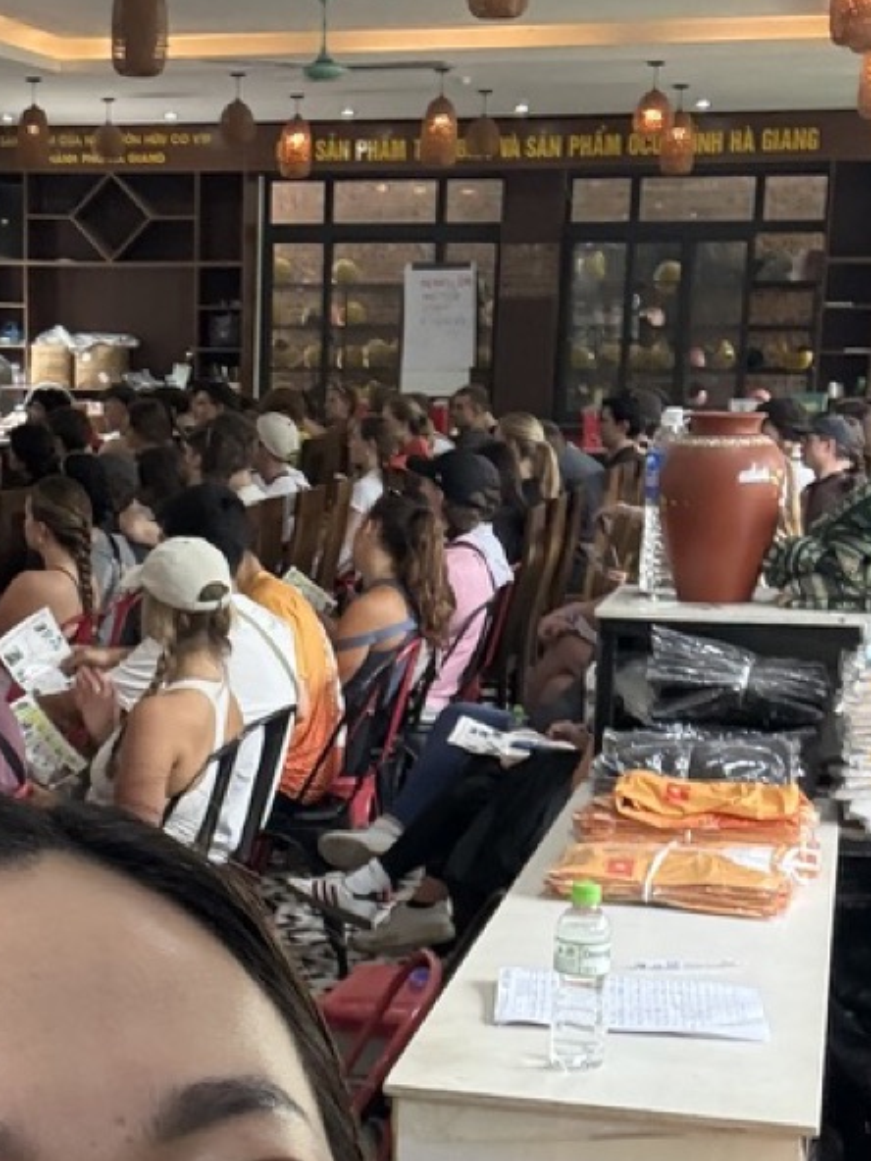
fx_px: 2382
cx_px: 128
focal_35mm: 71
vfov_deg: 27.0
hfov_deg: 20.4
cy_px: 879
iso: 160
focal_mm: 2.69
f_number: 1.9
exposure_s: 1/60
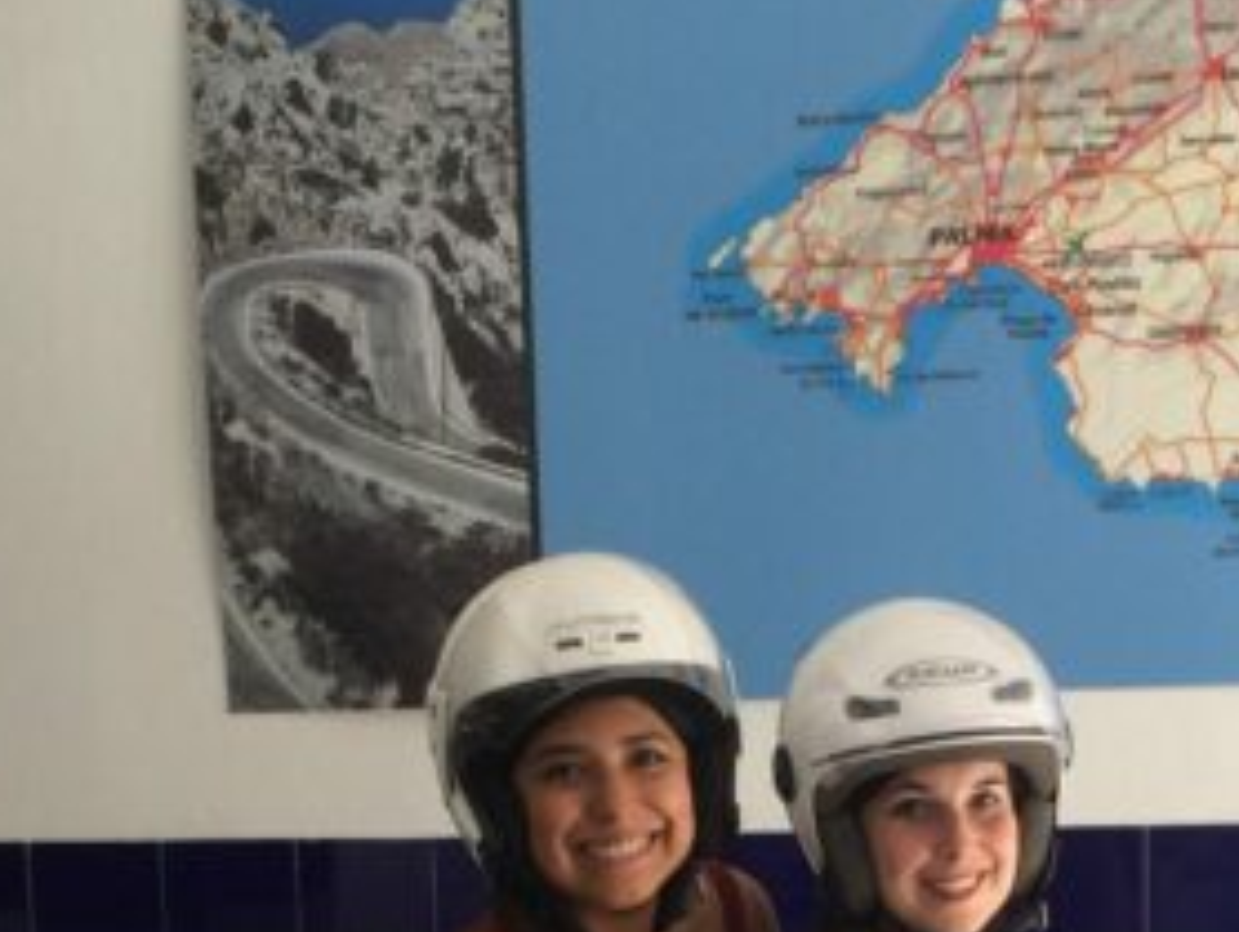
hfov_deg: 24.3
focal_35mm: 80
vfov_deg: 17.4
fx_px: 2866
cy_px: 1195
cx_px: 793
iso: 50
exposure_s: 1/100
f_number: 2.2
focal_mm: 4.15
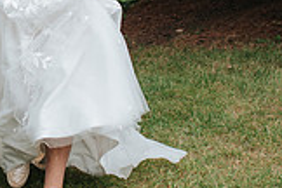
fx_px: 1230
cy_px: 7
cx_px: 16
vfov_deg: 8.7
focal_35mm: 157
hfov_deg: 13.0
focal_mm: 35
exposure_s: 1/1000
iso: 360
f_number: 3.2
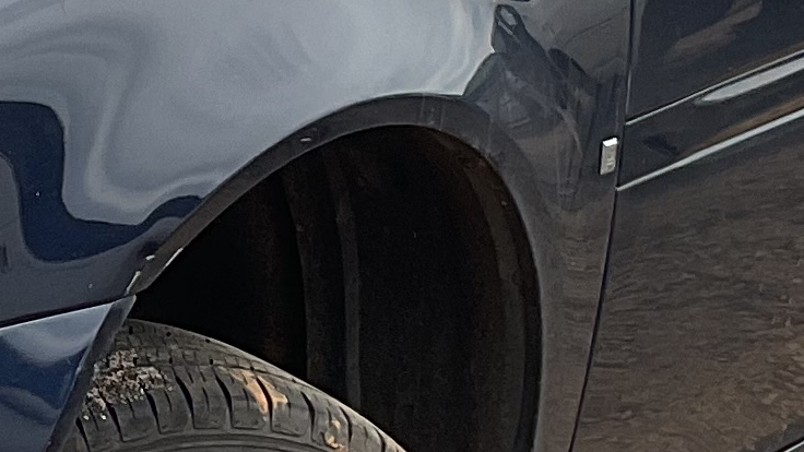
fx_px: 3688
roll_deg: -5.2
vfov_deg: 7.0
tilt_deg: -14.2
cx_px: -120
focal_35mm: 173
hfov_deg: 12.2
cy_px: 237
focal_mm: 3
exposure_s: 1/997
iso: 16
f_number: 1.8
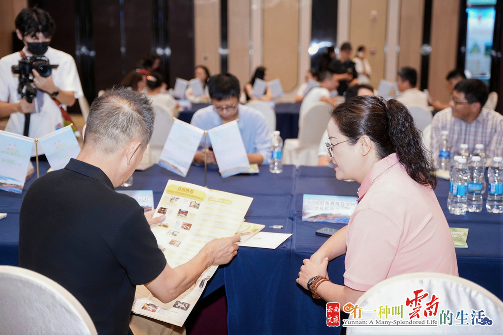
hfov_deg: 39.7
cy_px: 168
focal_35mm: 50
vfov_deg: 27.0
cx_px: 252
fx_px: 697
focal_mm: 49.9
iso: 800
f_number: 2.8
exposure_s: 1/161
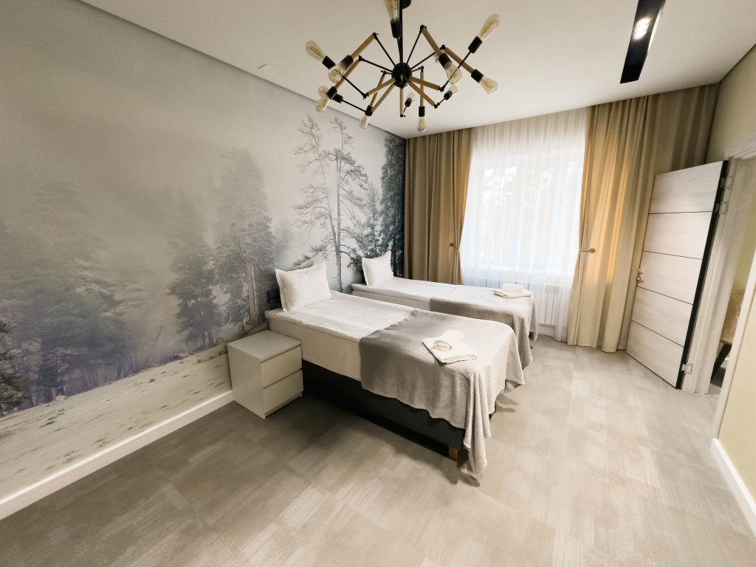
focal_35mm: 14
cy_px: 284
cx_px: 378
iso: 250
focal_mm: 2.22
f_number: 2.2
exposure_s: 1/100
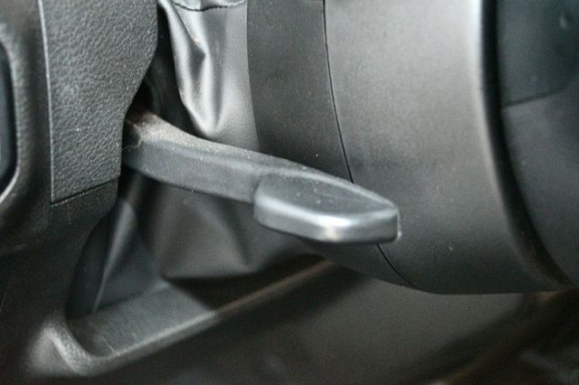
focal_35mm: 48
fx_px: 772
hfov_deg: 41.1
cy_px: 192
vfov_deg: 28.0
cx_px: 290
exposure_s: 1/15
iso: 12800
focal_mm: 32
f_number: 4.8
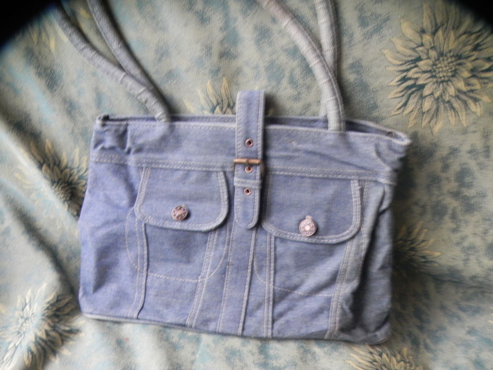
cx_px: 246
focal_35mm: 26
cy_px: 185
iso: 400
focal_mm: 4.6
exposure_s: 1/3.6
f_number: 2.8
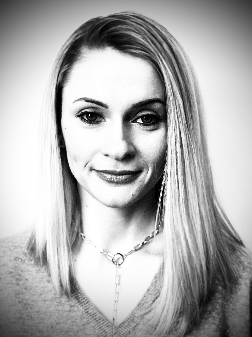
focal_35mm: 57
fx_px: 553
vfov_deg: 33.8
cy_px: 168
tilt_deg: -0.6
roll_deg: +0.4
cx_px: 126
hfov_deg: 25.7
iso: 125
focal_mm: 6.6
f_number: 2.8
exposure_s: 1/50
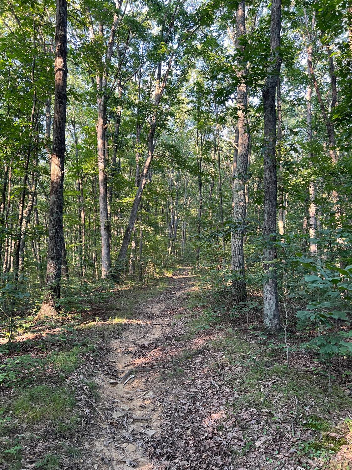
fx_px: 353
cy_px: 235
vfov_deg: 67.3
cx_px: 176
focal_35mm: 26
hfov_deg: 53.1
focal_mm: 5.7
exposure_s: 1/82
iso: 125
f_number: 1.5
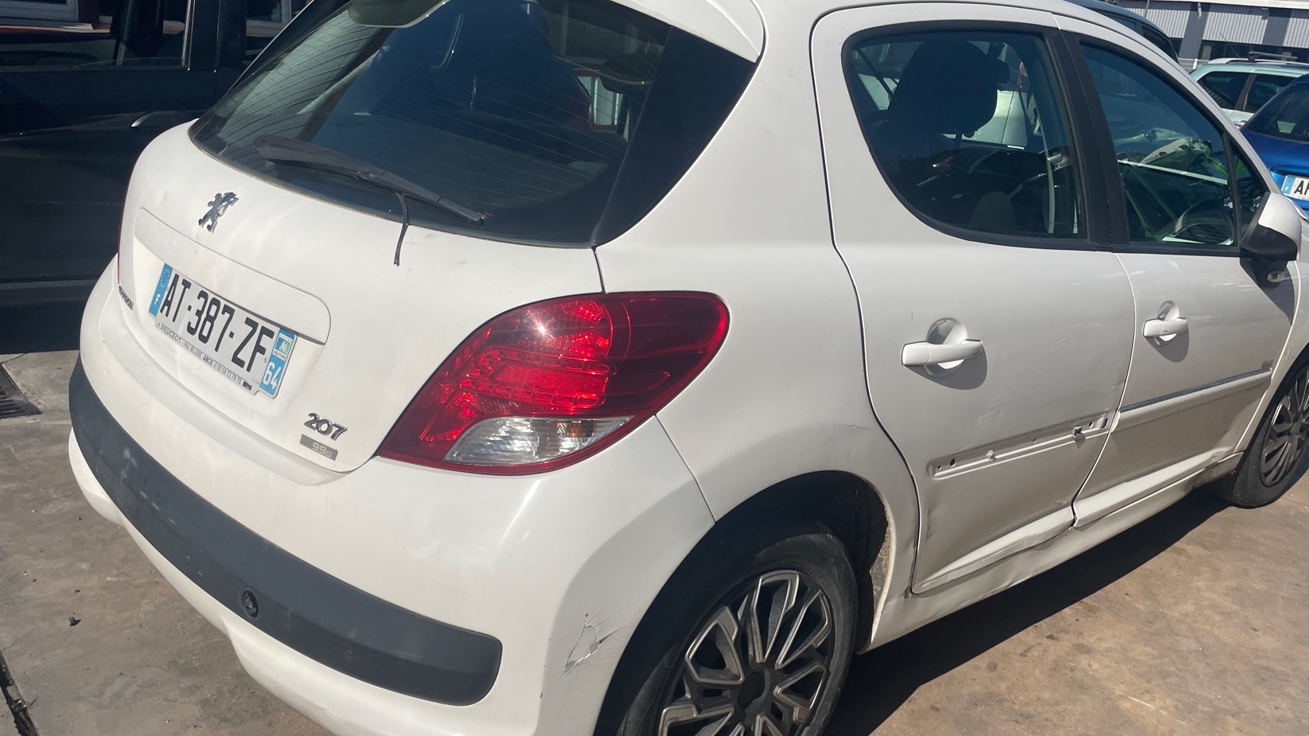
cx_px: 707
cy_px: 400
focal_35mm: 31
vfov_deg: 37.7
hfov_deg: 62.5
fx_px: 1076
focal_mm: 4.2
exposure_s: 1/7813
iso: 32
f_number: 1.6
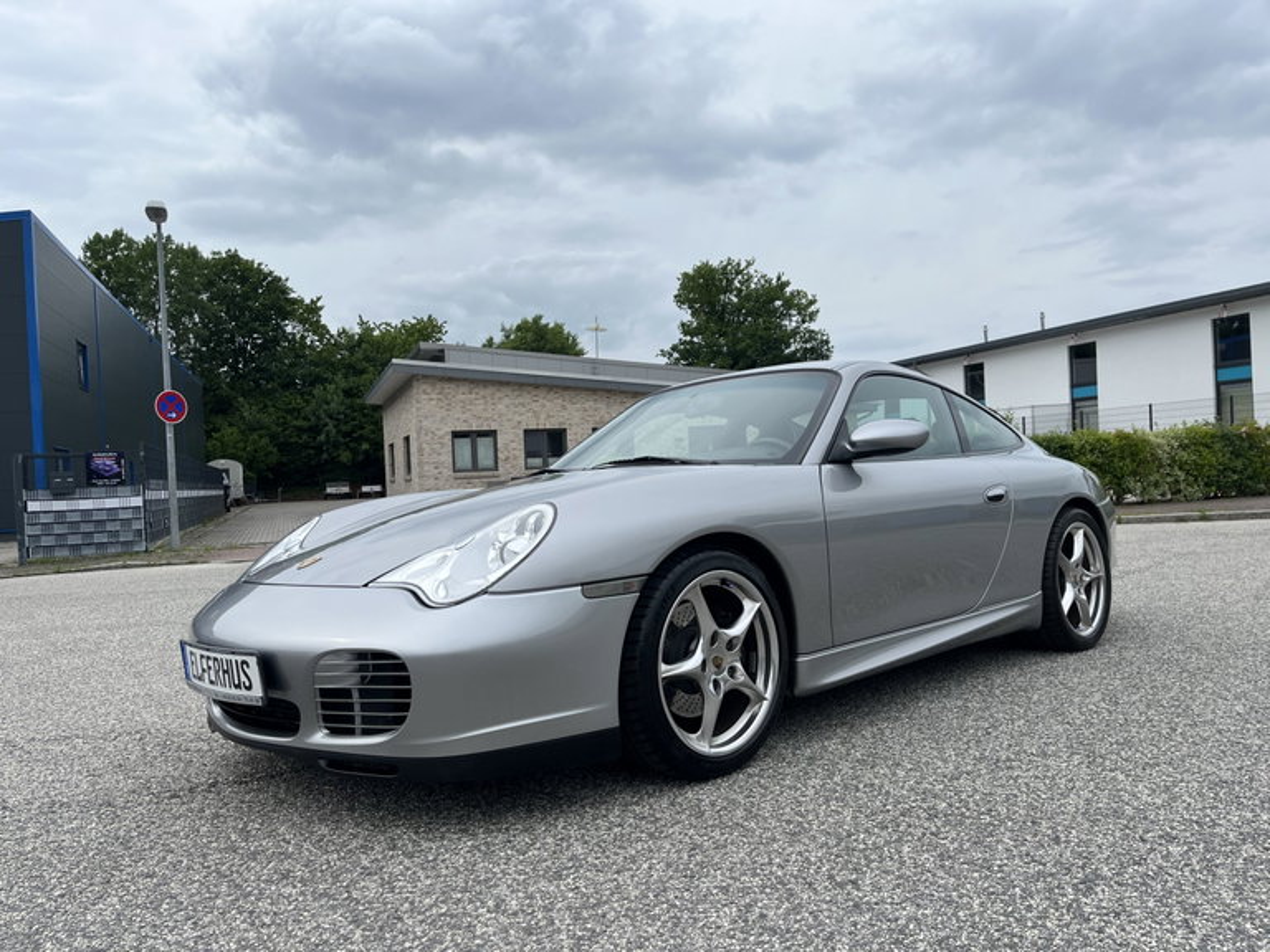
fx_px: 954
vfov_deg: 53.1
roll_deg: +2.4
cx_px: 635
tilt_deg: -1.1
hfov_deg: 67.3
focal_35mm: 26
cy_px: 476
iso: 50
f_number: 1.6
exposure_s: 1/2571
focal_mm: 5.1
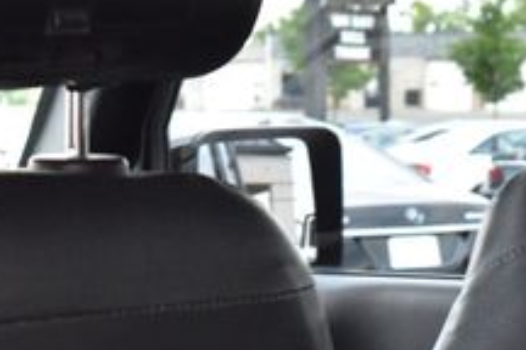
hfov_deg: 14.9
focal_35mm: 137
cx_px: 336
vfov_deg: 9.8
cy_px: -73
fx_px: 2009
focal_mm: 31
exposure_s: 1/15
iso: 1600
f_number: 6.3
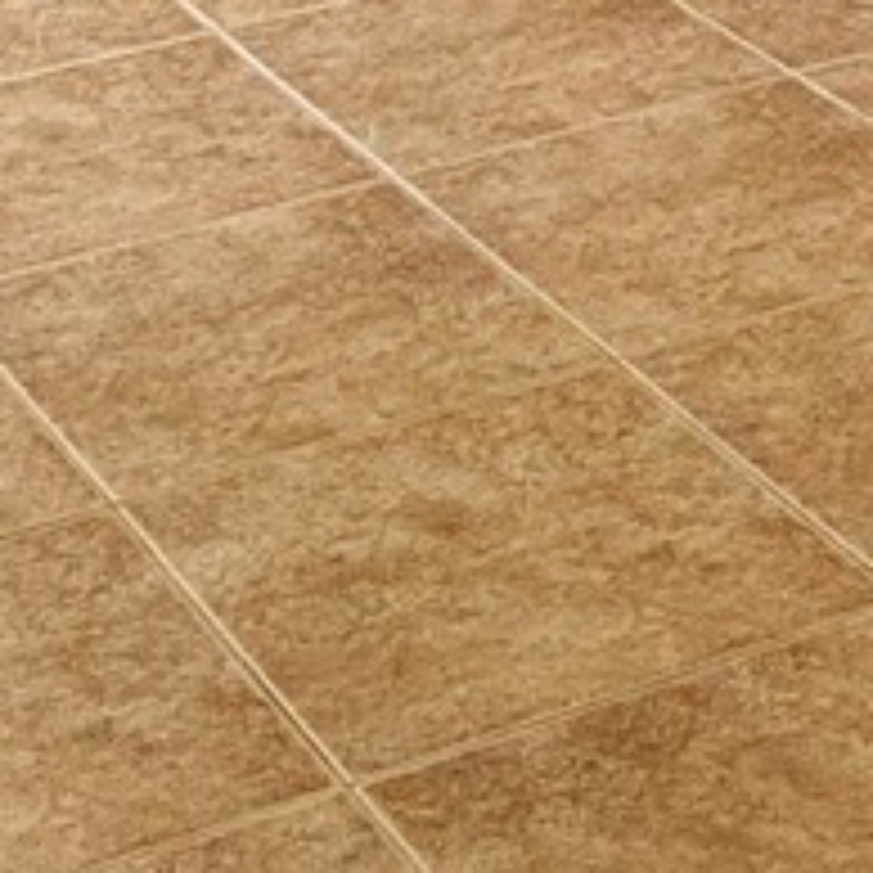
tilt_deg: -9.5
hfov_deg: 14.3
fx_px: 3452
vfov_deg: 13.1
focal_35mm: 121
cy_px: -684
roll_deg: +1.8
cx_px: 698
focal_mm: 4.25
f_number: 1.8
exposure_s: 1/60
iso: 125
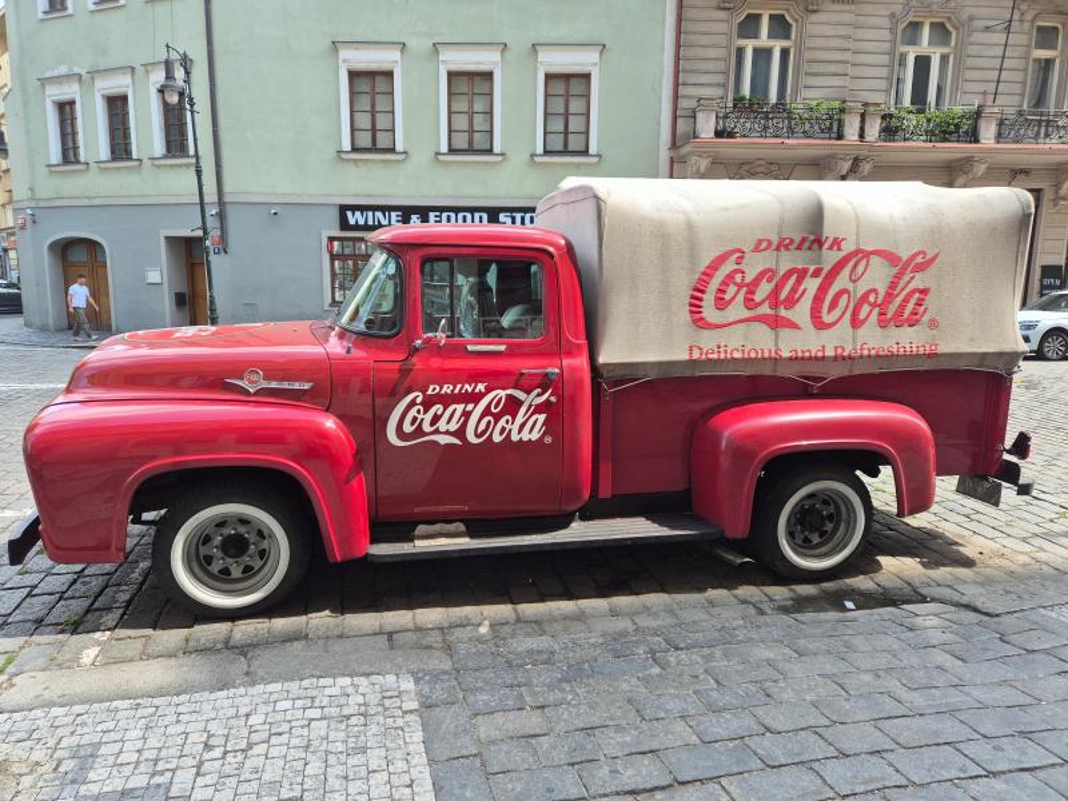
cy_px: 400
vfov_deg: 58.9
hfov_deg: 73.9
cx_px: 534
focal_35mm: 23
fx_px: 710
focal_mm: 5.4
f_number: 1.8
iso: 25
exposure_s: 1/276
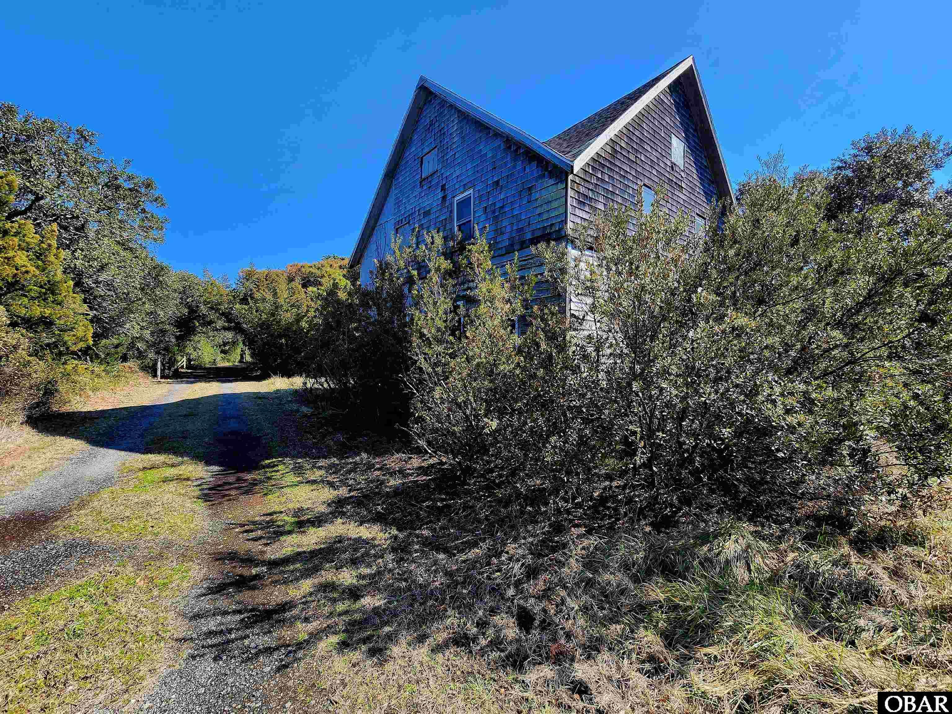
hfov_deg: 106.2
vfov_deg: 89.9
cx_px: 476
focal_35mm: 13
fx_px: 358
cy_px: 357
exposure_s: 1/1111
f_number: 2.2
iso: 50
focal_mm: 2.2
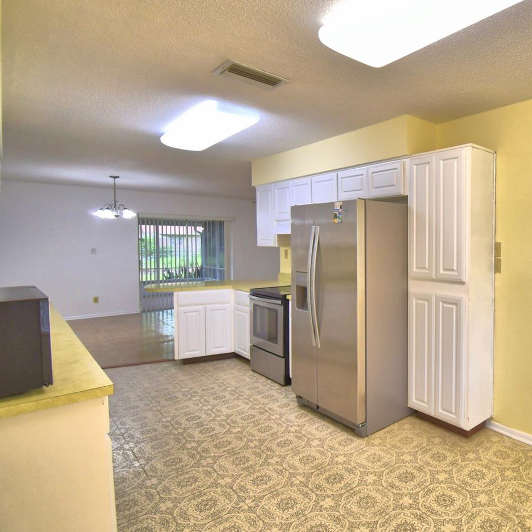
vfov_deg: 72.1
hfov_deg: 65.1
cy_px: 254
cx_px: 432
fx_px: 365
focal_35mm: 21
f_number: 4.5
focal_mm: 10
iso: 280
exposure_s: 1/125
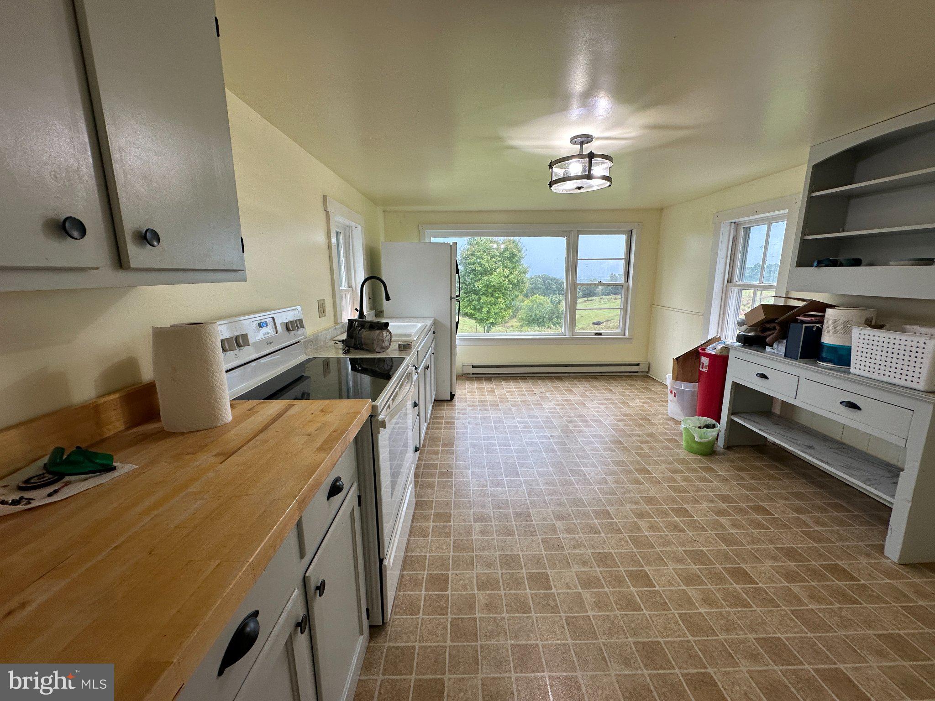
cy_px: 350
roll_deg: +0.5
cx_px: 468
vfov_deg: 85.7
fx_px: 378
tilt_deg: -10.9
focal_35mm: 14
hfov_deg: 102.1
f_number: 2.2
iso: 100
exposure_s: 1/120
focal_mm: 2.22
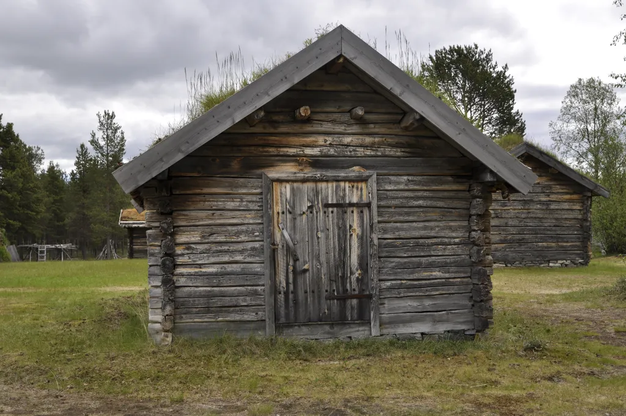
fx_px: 677
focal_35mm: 39
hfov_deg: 49.6
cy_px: 208
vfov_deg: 34.1
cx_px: 313
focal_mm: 26
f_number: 4.2
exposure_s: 1/1250
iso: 200
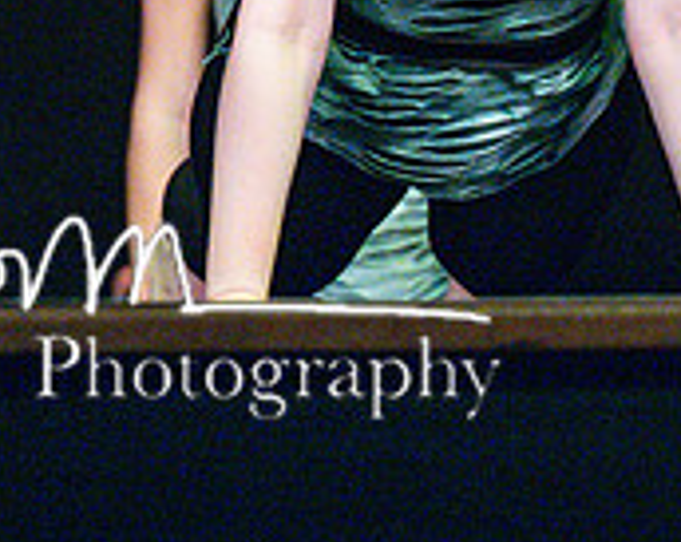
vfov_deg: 3.2
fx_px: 9759
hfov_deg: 4.0
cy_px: -372
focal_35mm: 485
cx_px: 420
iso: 2000
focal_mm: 95
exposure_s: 1/400
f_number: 2.8
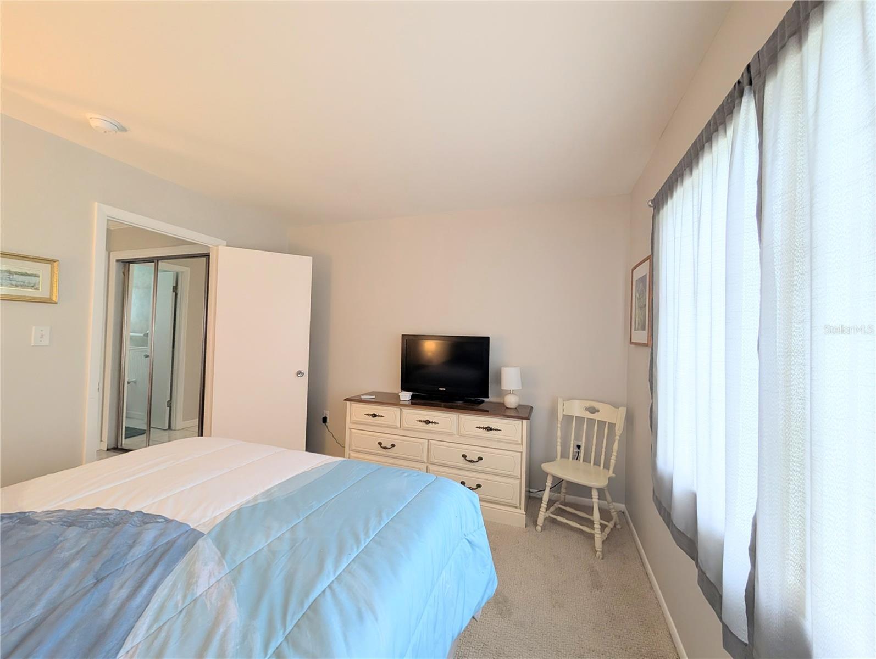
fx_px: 304
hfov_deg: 110.5
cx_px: 438
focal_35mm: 12
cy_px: 330
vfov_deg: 94.6
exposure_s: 1/40
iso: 62
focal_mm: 2.02
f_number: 1.7
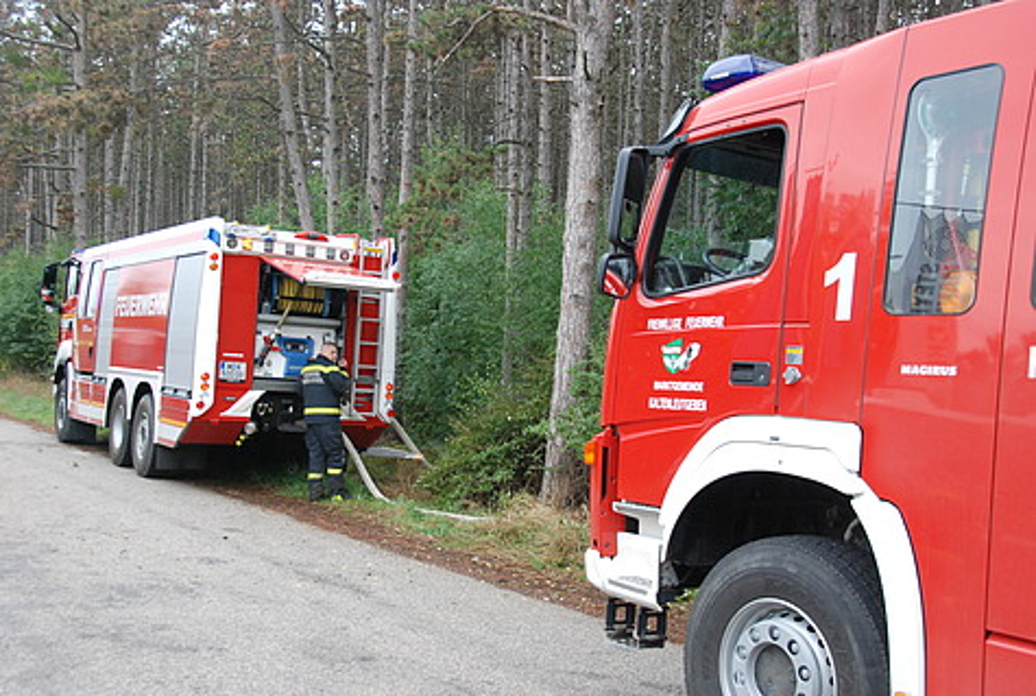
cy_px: 348
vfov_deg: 32.0
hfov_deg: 46.3
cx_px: 518
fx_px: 1211
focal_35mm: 42
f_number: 7.1
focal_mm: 28
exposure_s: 1/200
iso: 800
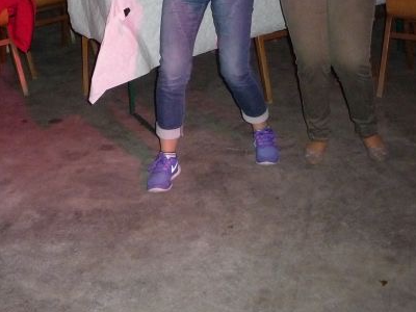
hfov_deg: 34.3
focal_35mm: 56
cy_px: 10
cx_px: 214
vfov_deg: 25.0
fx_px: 673
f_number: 3.3
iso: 500
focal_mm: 4.7
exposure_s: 1/30
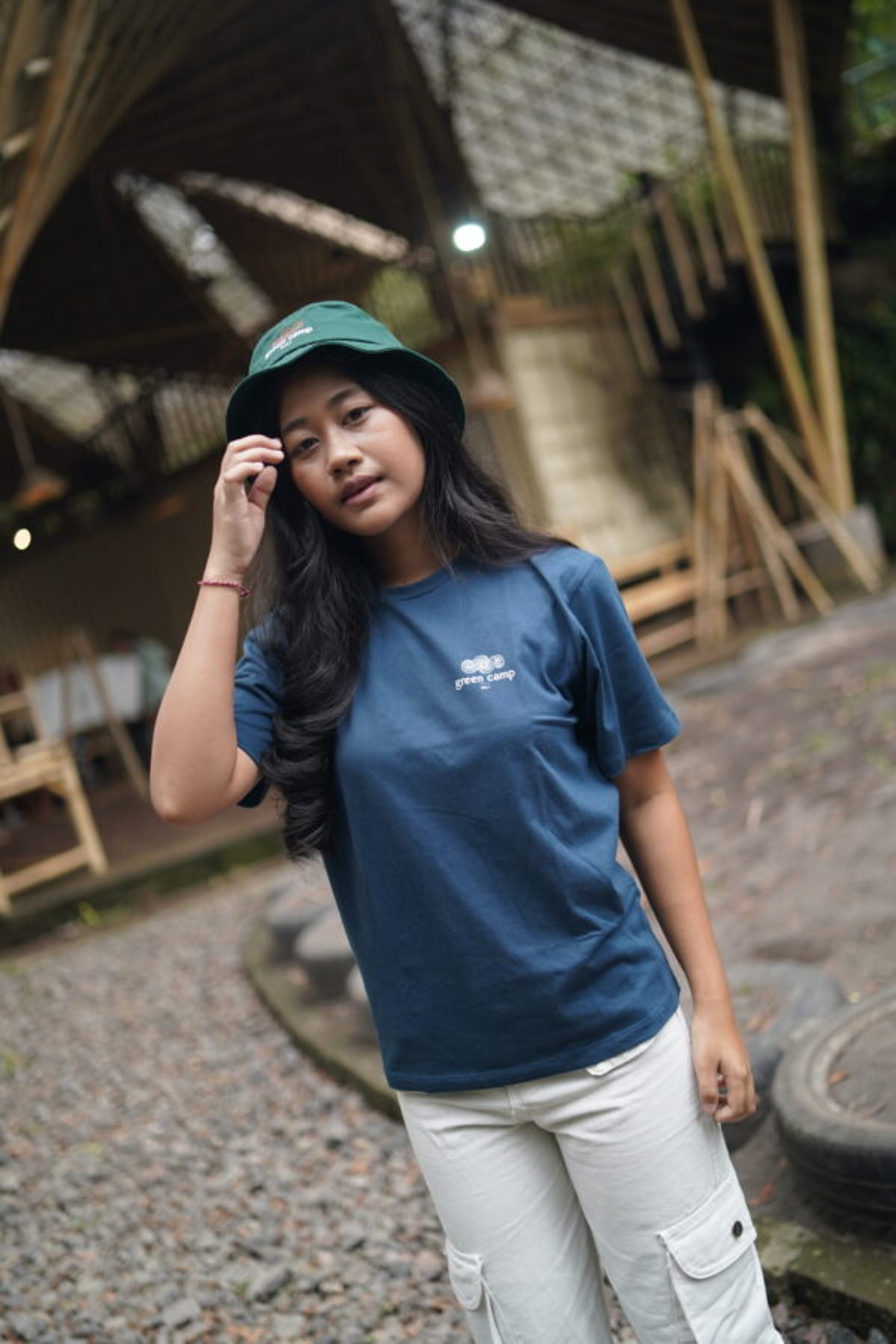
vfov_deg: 54.4
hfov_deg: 37.9
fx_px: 1307
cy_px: 672
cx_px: 448
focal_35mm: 35
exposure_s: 1/250
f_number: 1.4
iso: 400
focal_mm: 35
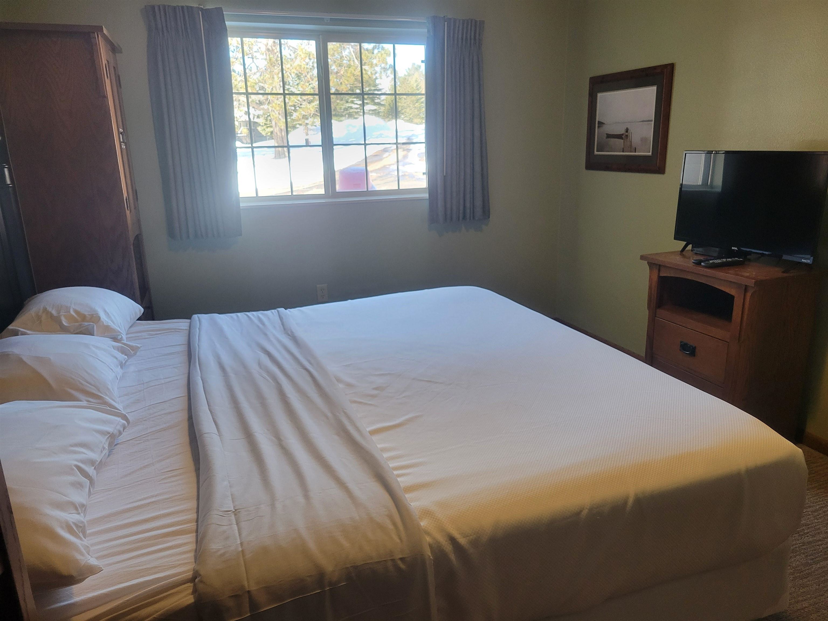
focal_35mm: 26
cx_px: 414
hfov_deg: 67.3
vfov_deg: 53.1
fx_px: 622
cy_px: 310
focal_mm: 5.4
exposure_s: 1/120
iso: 250
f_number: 1.8
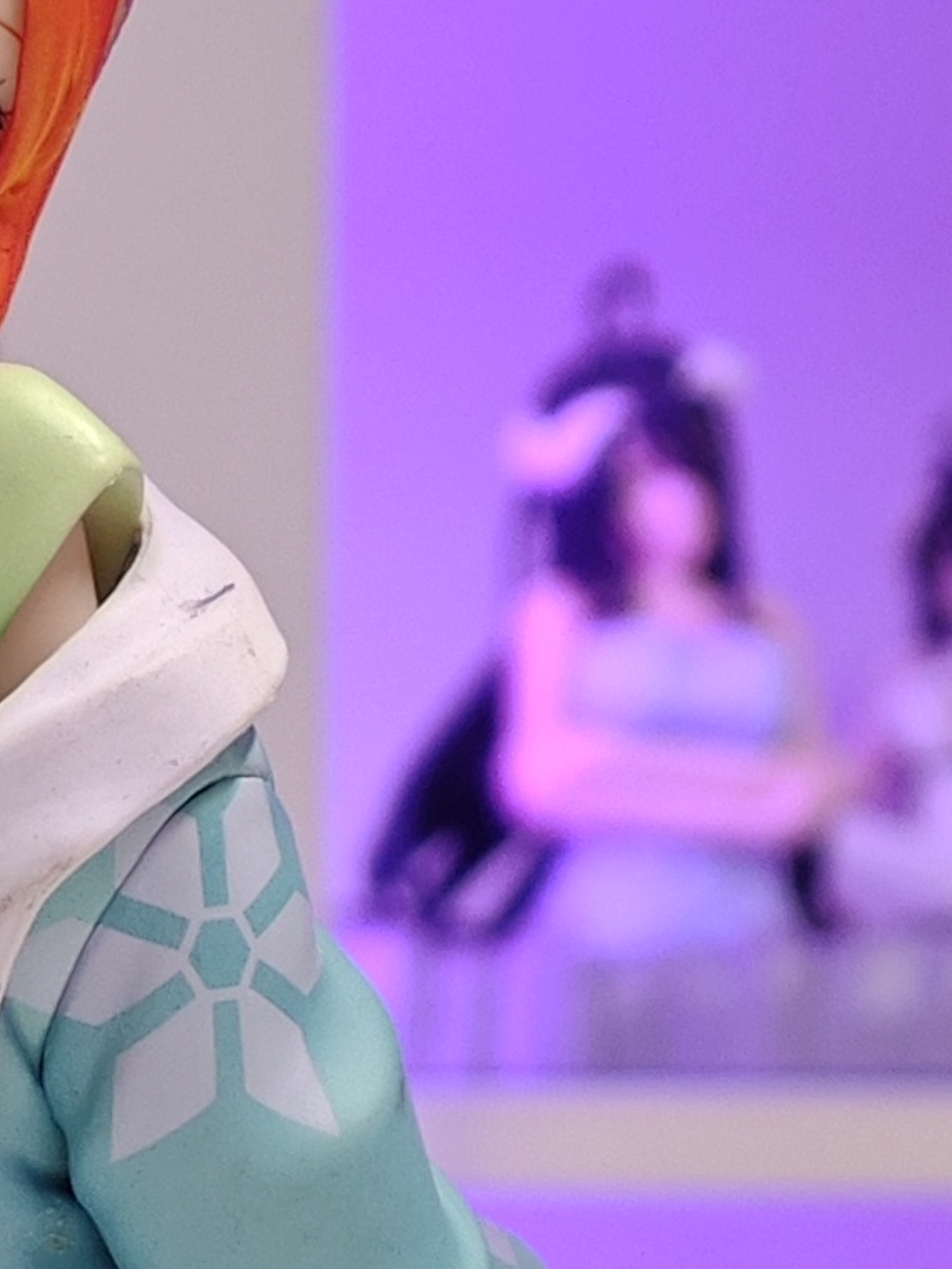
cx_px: 118
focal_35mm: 343
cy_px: 1566
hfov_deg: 4.3
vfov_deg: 5.7
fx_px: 12574
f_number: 2.4
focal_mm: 7.48
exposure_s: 1/17.6
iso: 400
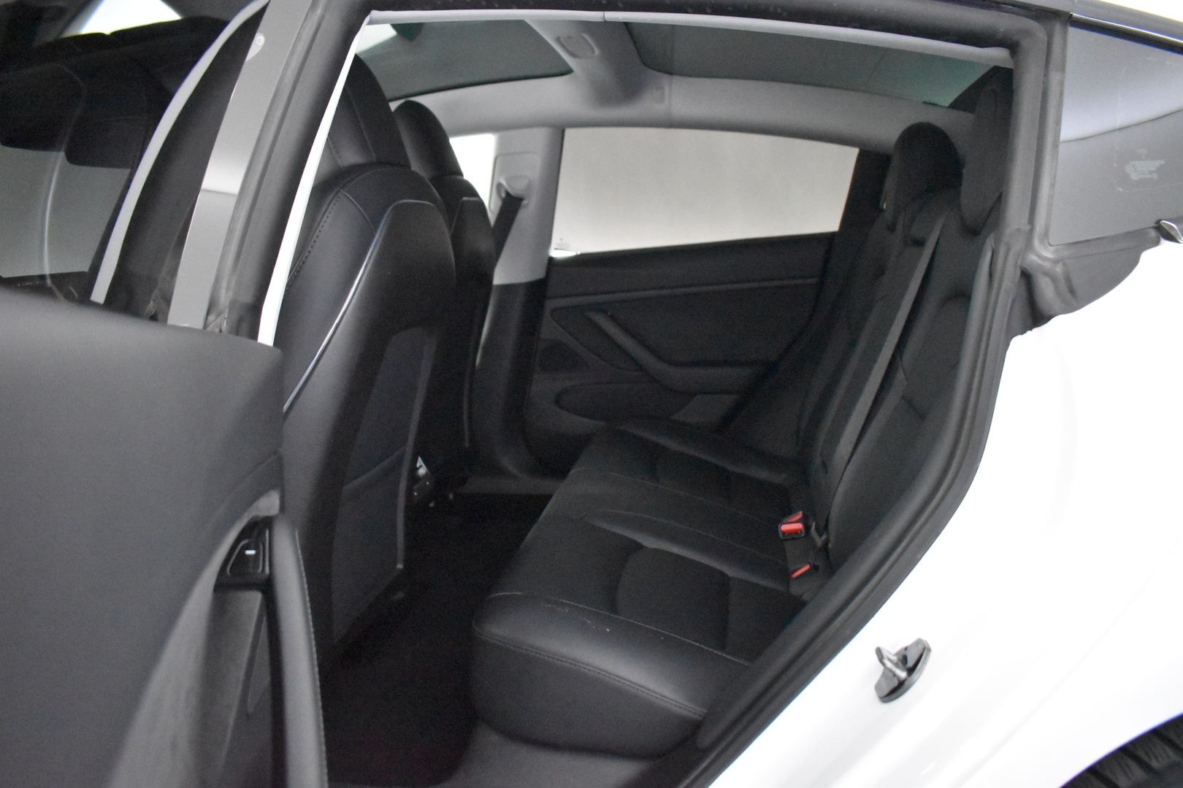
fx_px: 887
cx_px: 592
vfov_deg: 47.9
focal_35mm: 27
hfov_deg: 67.4
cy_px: 394
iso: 12800
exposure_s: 1/60
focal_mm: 18
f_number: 3.5
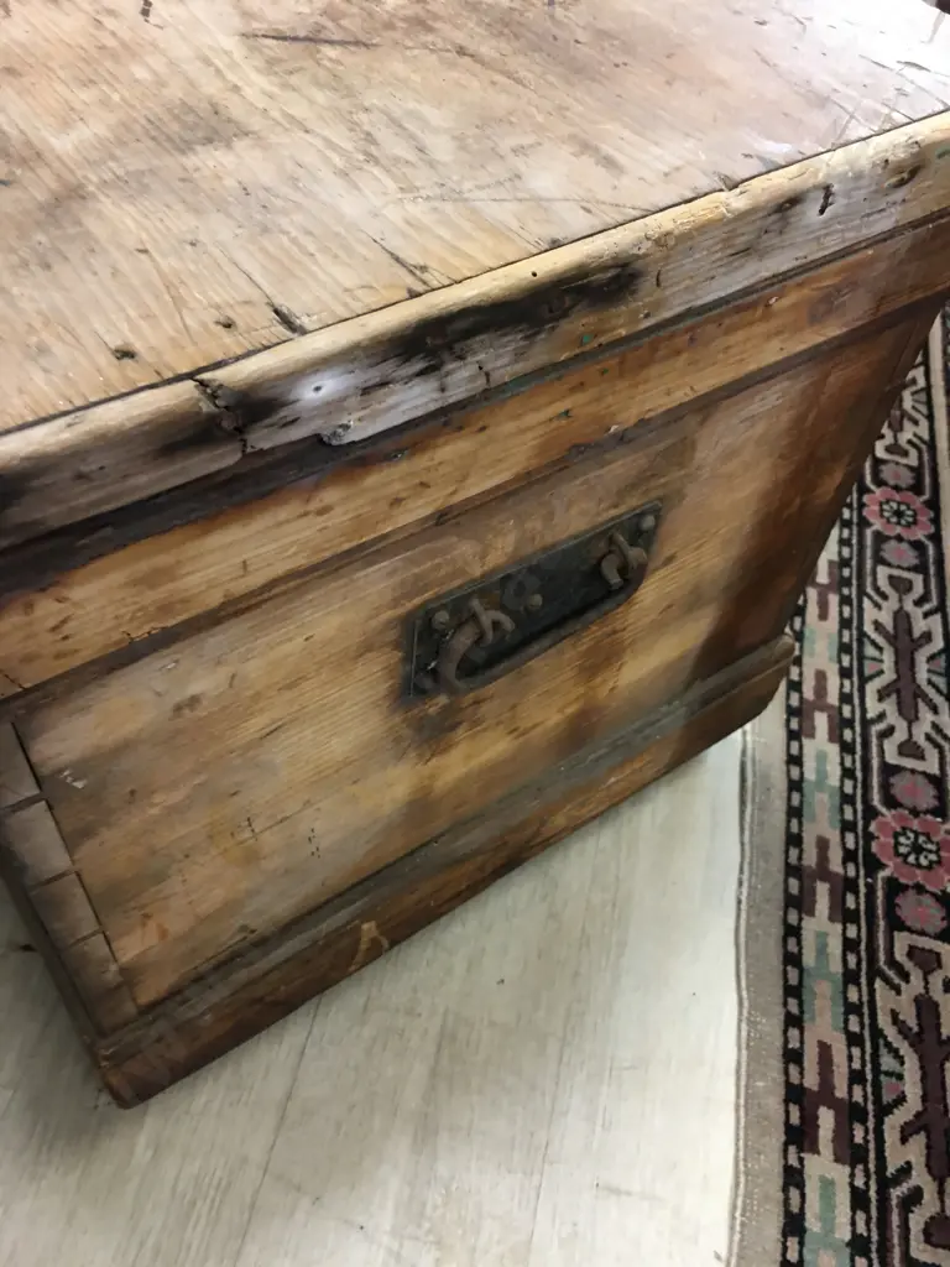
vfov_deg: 61.7
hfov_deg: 48.2
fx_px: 1061
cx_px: 475
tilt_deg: -49.7
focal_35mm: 29
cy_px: 634
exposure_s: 1/17
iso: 80
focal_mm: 4.15
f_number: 2.2
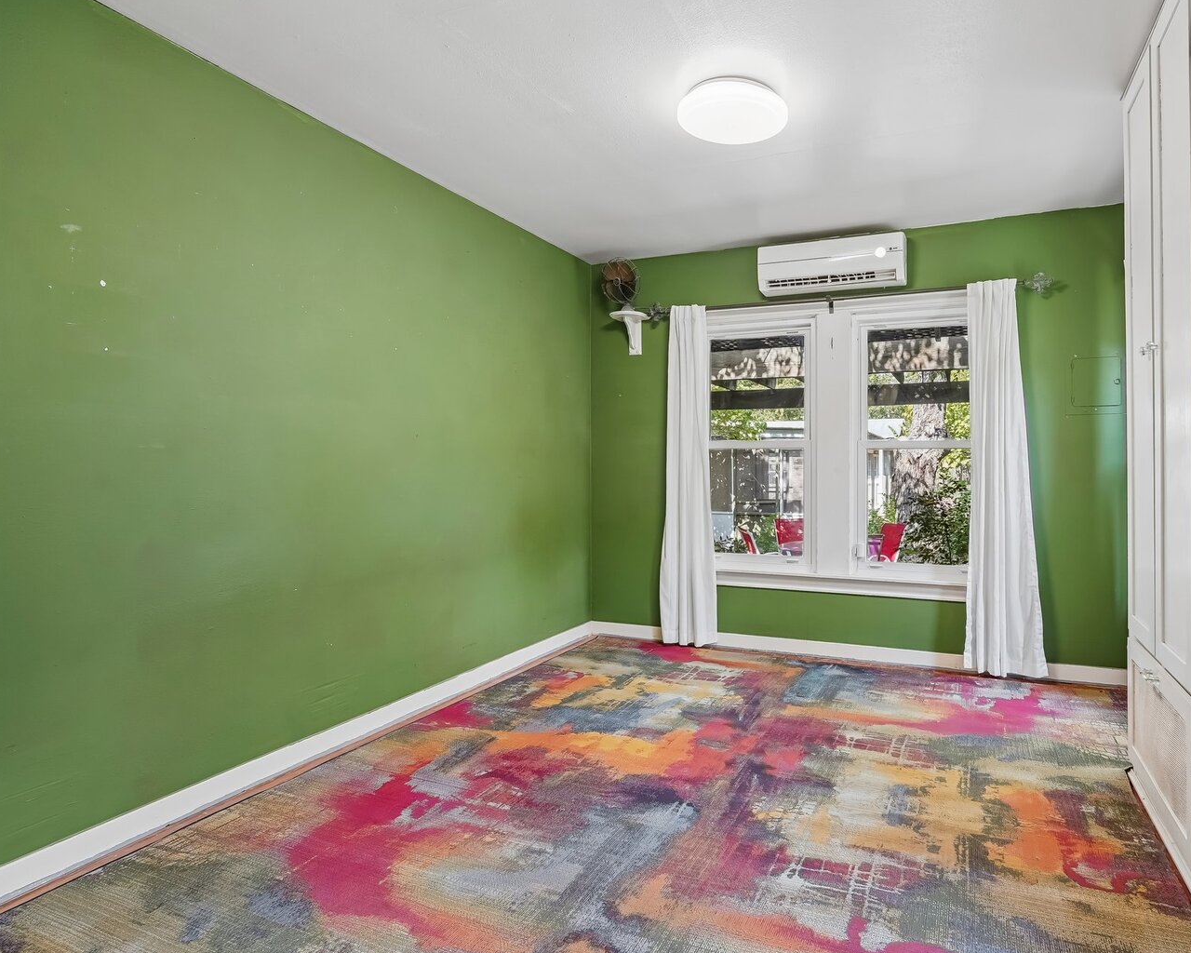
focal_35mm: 20
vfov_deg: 69.2
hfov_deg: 80.4
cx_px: 727
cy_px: 469
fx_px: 691
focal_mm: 16.5
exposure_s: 1/8
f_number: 8
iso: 400
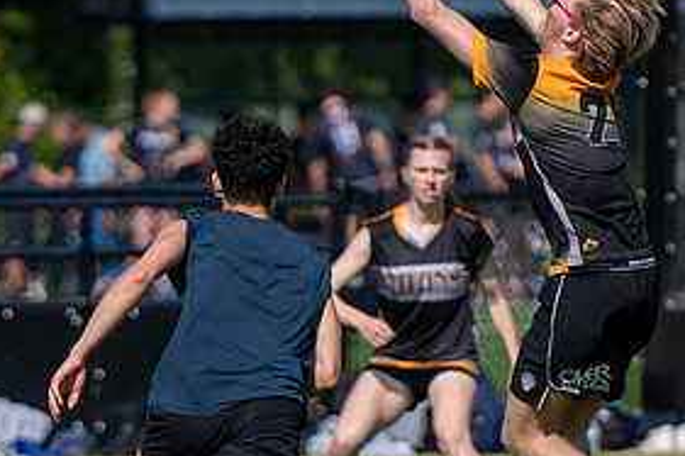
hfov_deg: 1.7
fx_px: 23580
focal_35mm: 1240
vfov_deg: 1.1
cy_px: 169
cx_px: 302
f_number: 3.2
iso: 140
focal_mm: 200
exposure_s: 1/2000
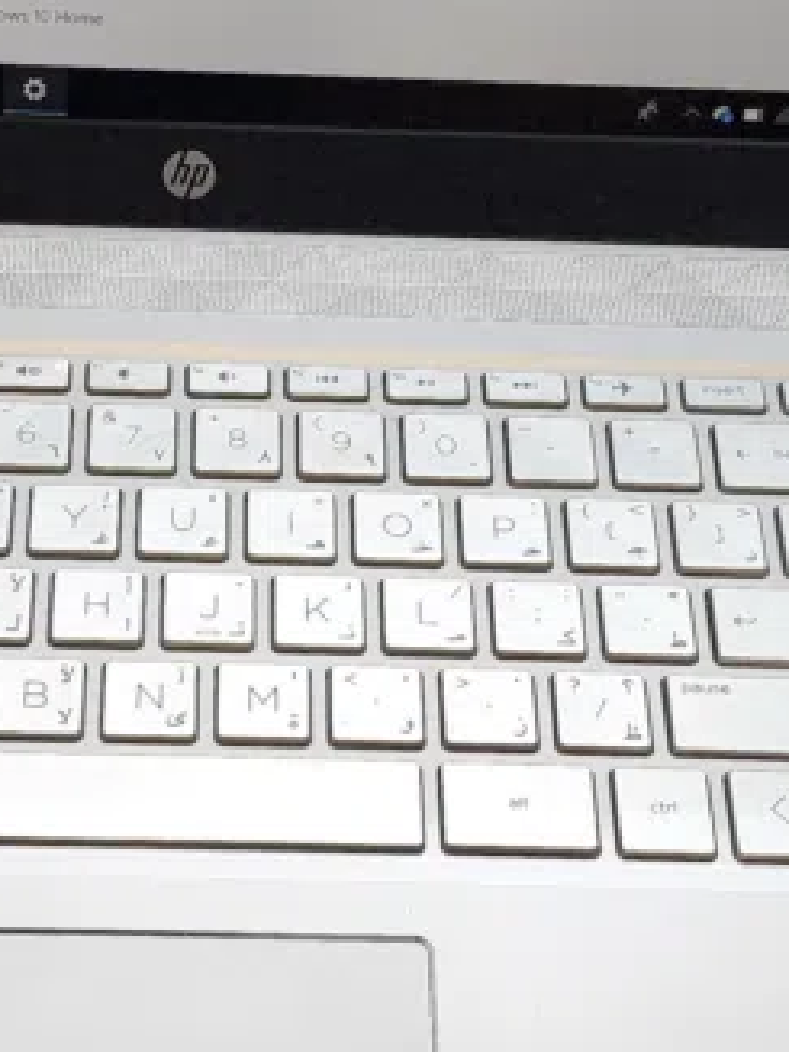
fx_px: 2919
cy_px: 240
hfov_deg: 15.4
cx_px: 299
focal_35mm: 96
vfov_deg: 20.3
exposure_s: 1/120
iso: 640
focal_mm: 6.4
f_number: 1.8
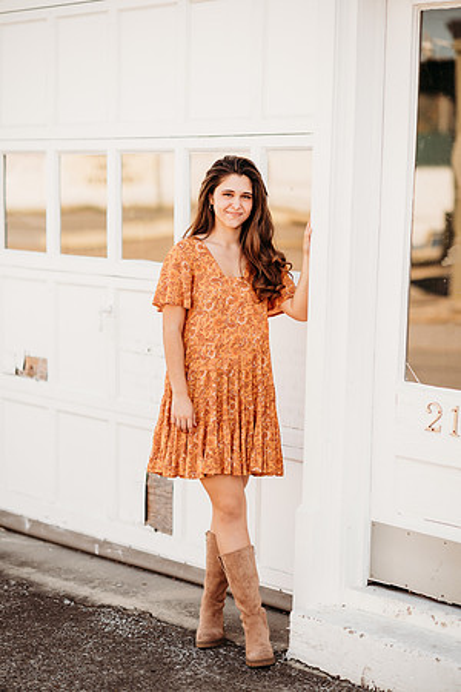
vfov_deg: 23.9
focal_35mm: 85
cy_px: 346
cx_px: 230
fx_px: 1633
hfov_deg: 16.1
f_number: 2
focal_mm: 85
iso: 160
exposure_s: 1/1000
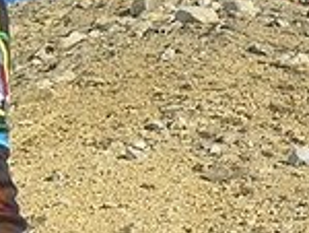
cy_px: 196
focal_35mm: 181
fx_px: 1618
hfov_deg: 10.7
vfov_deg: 8.2
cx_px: 379
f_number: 4.9
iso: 50
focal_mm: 5.7
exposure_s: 1/310
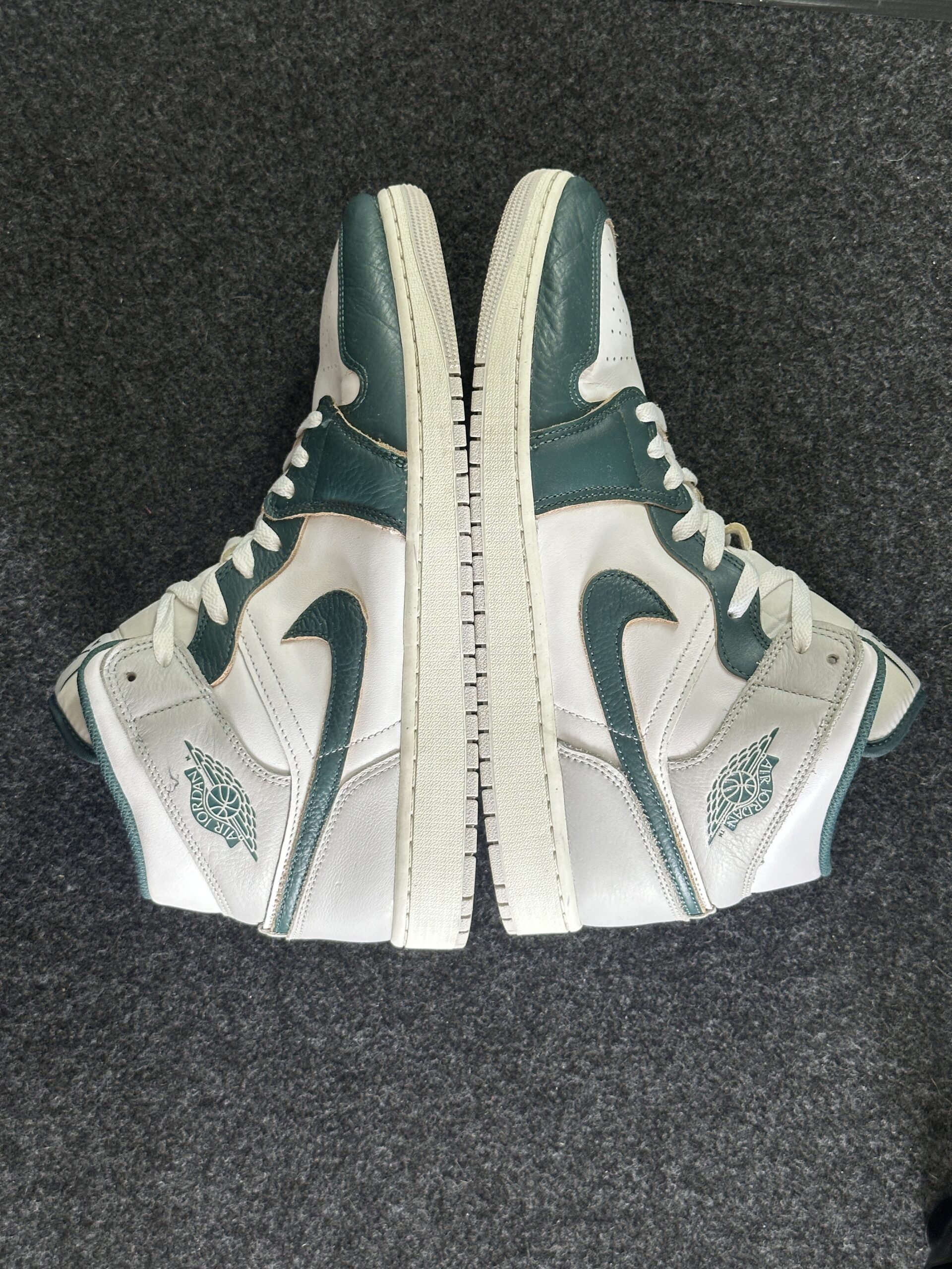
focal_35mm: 48
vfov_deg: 39.7
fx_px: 1760
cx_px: 476
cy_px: 634
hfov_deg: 30.3
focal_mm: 6.86
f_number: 1.78
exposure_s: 1/50
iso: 80
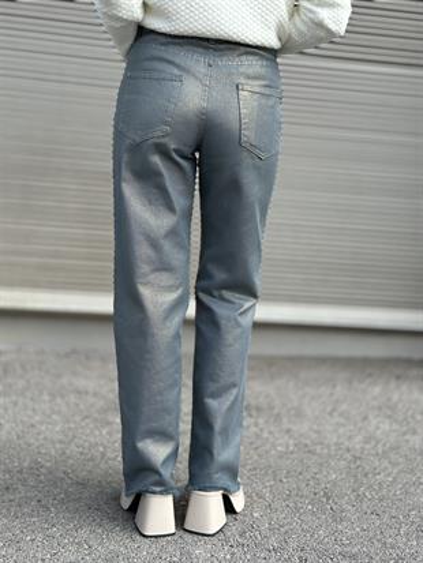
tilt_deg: -6.7
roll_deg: -4.1
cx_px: 212
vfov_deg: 39.6
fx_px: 782
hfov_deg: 30.3
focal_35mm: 48
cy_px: 282
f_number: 1.78
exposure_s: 1/1751
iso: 80
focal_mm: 6.86
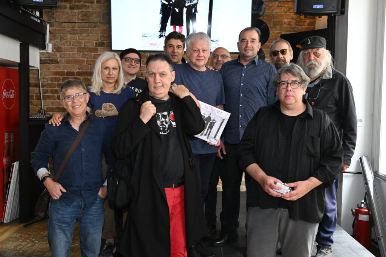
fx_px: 429
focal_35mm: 40
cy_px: 128
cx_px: 193
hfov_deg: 48.5
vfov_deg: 33.4
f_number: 6.3
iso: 5000
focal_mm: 40
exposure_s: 1/160
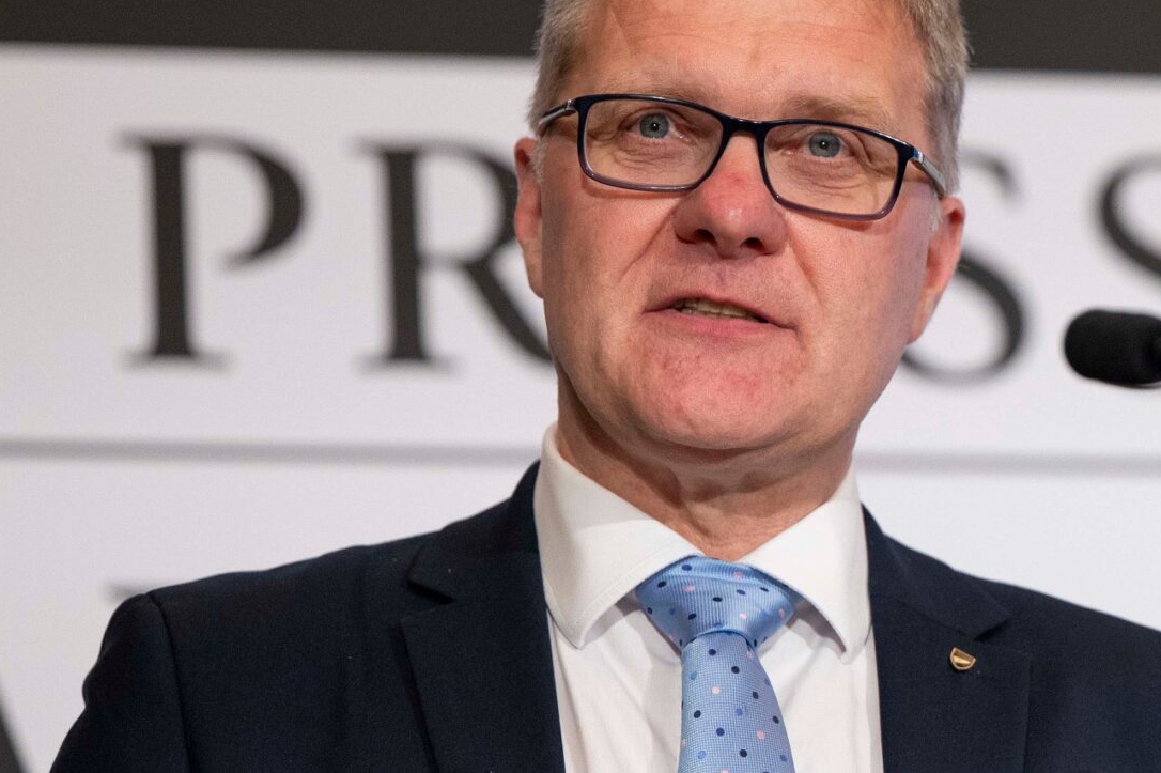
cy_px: 341
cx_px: 1106
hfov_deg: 10.0
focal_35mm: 205
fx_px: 6608
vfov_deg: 6.7
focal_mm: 87
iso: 1600
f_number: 2.8
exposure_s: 1/160
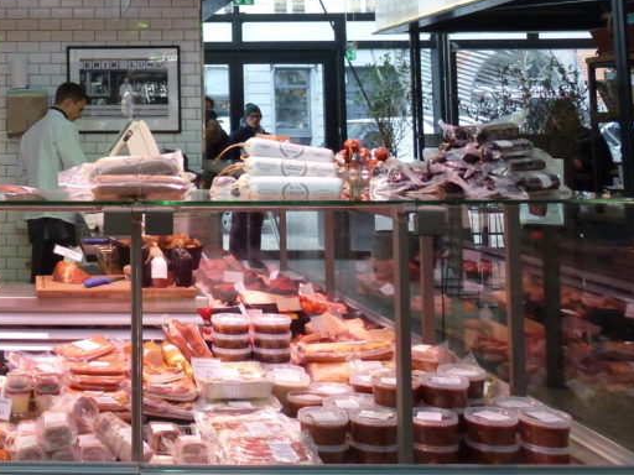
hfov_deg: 33.7
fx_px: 952
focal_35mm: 52
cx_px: 2
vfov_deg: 27.0
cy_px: 41
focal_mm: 4.7
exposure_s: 1/60
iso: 250
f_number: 3.4
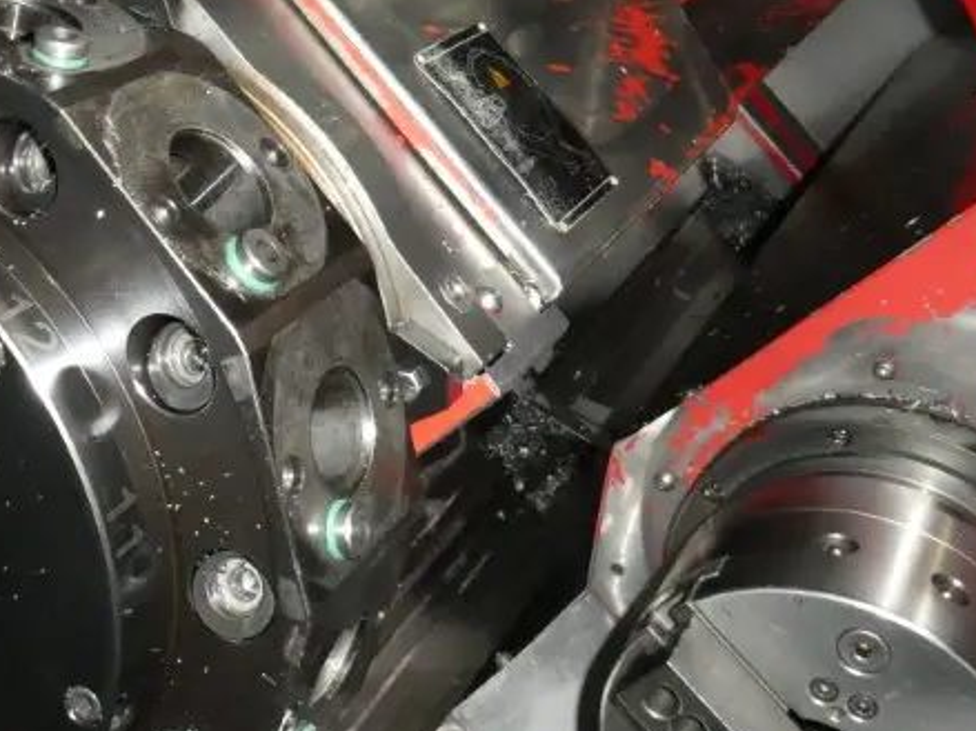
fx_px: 1578
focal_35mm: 56
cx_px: 182
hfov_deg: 33.3
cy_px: 264
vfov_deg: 26.0
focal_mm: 4.3
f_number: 3.3
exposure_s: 1/60
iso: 800
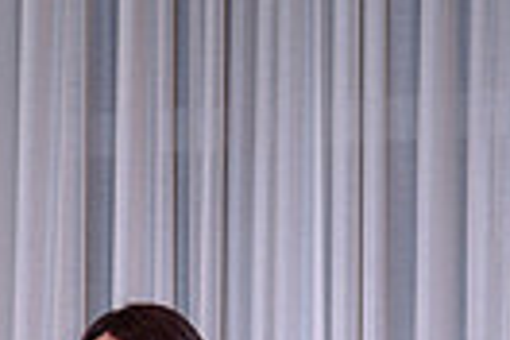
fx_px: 4660
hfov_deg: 6.3
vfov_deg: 4.1
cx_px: 189
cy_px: 609
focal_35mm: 329
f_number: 2.8
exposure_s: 1/125
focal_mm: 75
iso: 1000
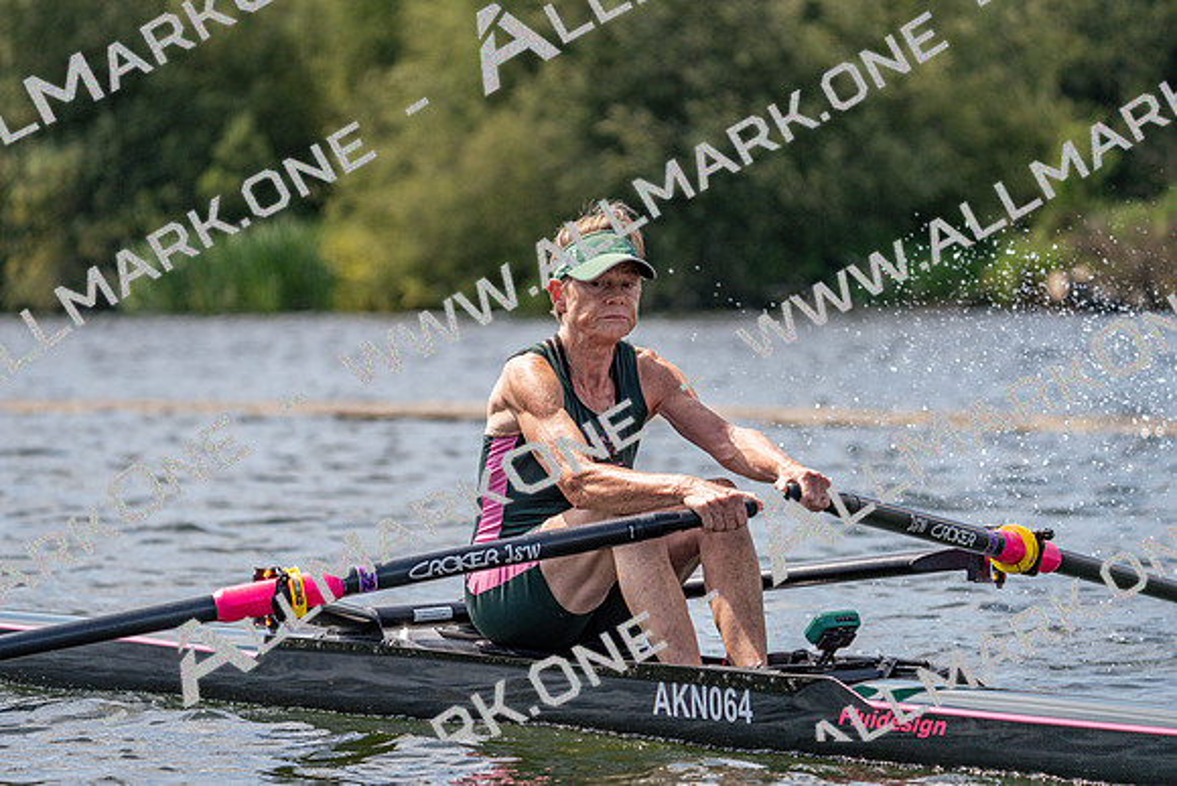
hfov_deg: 9.4
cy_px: 393
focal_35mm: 218
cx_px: 588
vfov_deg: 6.3
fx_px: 7129
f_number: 5.6
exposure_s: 1/2000
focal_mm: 218
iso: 400
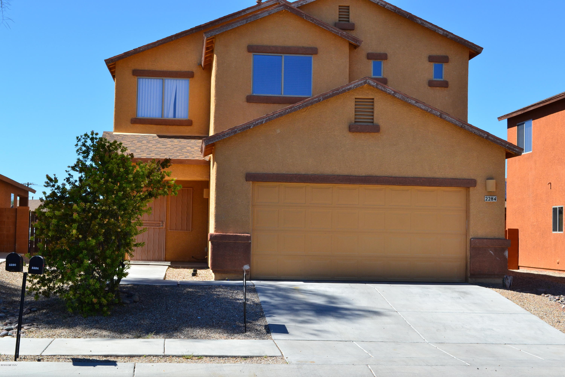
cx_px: 282
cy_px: 188
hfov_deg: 36.9
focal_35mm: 54
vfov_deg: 25.1
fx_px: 847
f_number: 11
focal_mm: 36
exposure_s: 1/400
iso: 400
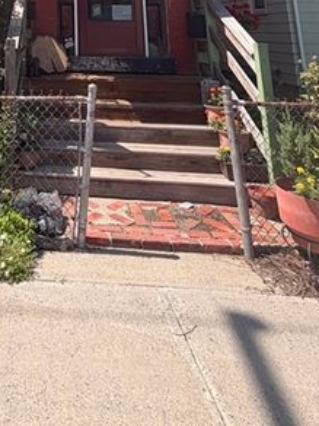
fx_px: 393
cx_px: 20
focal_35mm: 32
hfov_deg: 40.2
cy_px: -56
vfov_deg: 42.6
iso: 32
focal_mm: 2.22
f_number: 2.2
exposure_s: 1/770
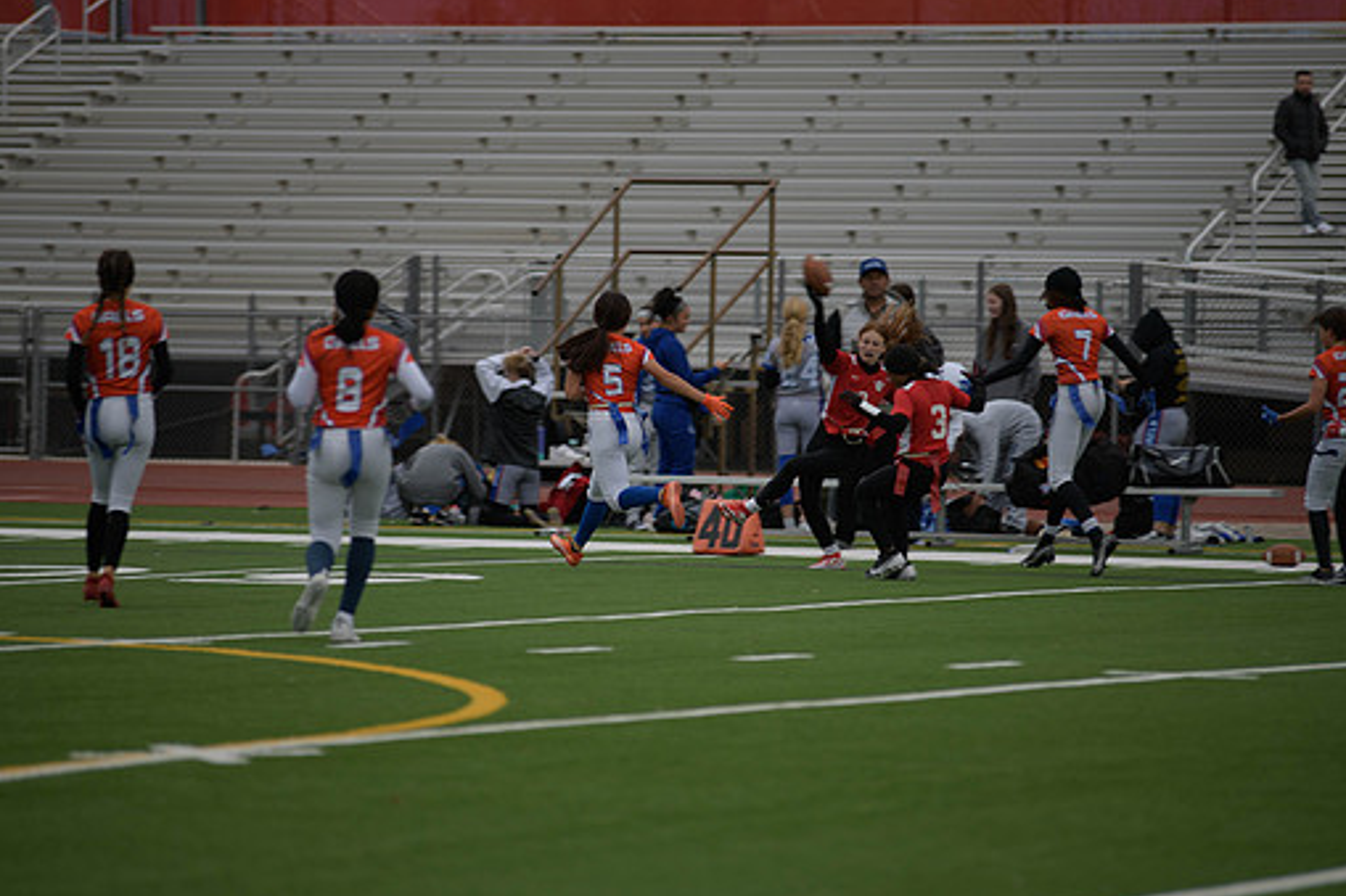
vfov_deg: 6.0
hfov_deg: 9.0
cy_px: 406
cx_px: 680
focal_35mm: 228
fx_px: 8521
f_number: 2.8
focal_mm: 200
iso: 90
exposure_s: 1/200
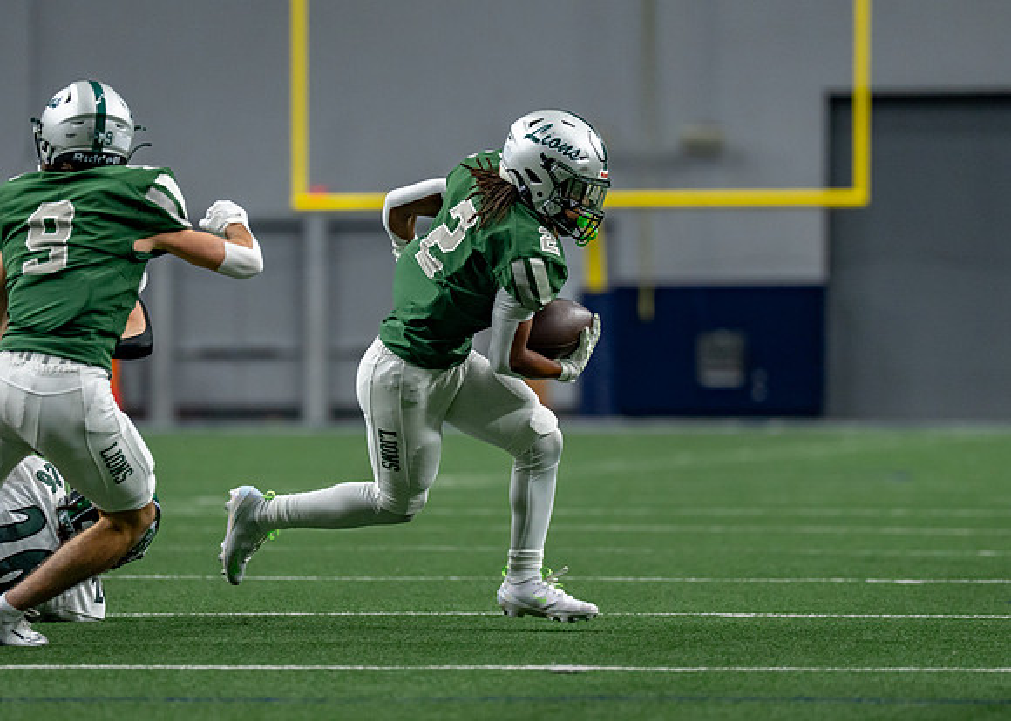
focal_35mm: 317
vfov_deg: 4.5
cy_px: 368
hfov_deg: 6.4
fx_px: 9110
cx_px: 496
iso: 1600
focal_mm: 200
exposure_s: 1/1000
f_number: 2.8
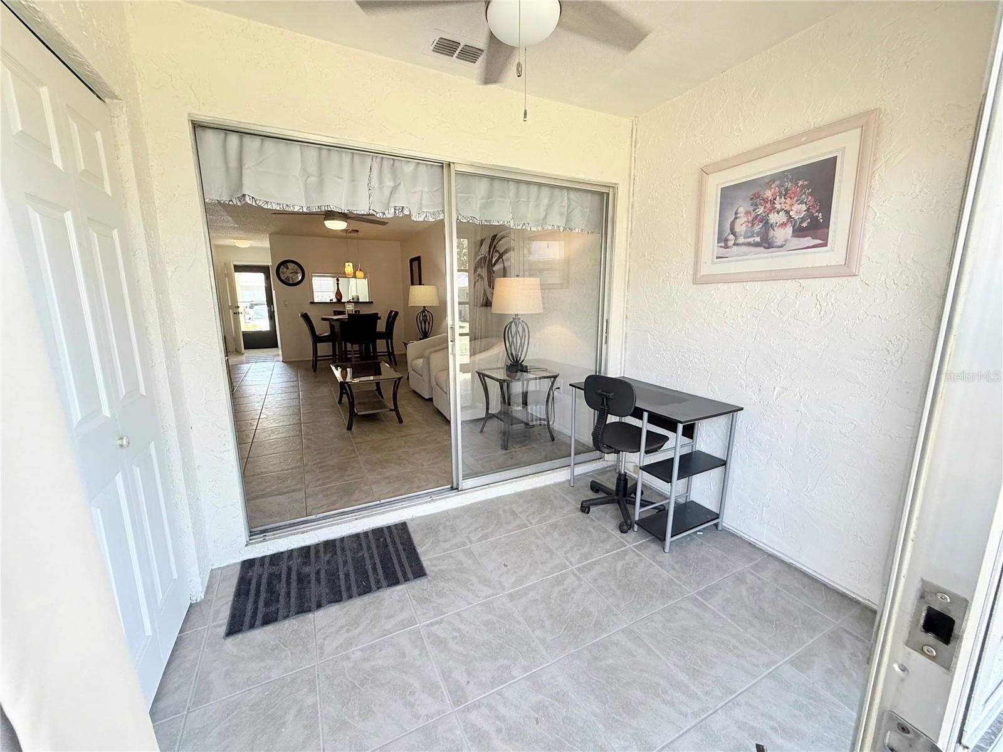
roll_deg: +0.2
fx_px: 406
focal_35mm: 14
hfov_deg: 102.1
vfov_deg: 85.7
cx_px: 502
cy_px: 376
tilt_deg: -10.2
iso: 160
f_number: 2.2
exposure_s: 1/120
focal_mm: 2.22
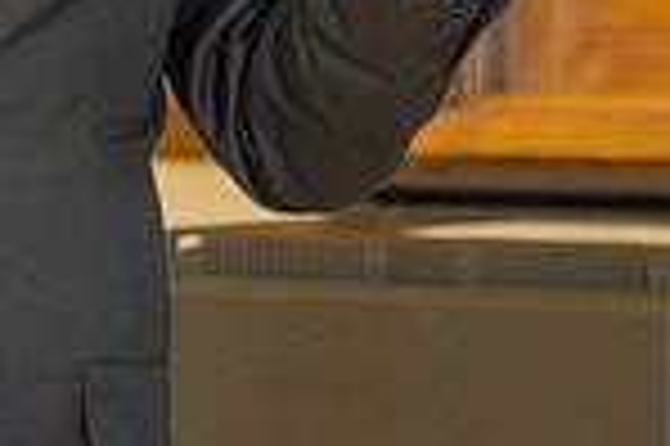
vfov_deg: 3.1
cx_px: -172
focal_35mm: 443
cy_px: -570
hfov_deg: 4.6
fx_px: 8236
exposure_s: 1/100
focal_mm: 70
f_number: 2.8
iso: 800
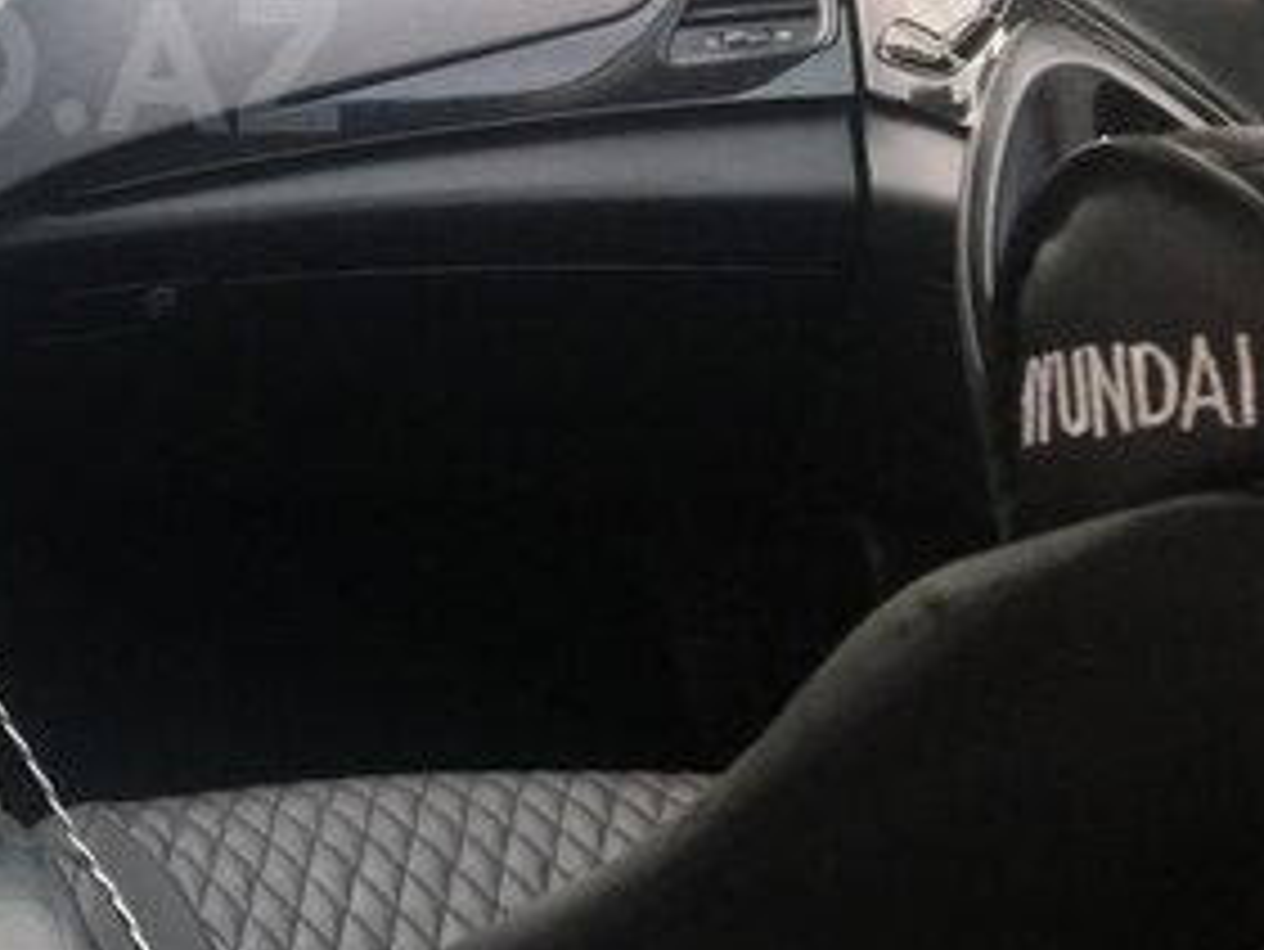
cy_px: 65
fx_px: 2484
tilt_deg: -16.3
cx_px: -121
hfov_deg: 26.4
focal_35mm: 68
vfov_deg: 21.1
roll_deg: -3.3
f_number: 2.2
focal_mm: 4.15
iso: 32
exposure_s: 1/100
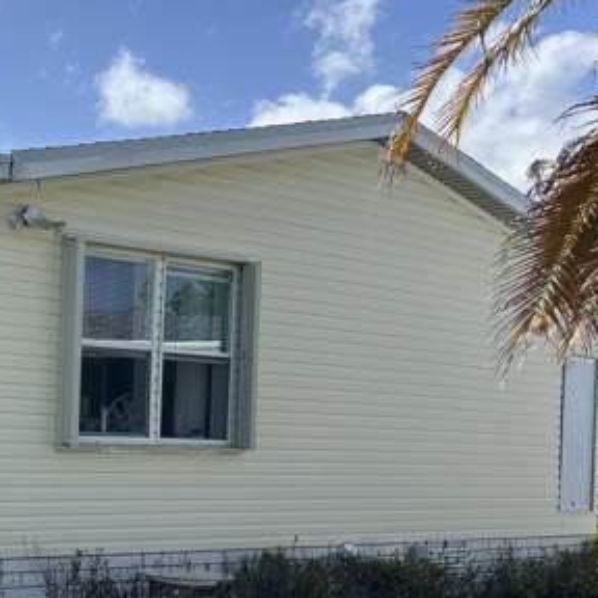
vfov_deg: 28.8
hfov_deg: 26.4
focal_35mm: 59
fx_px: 1153
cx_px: -87
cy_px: 407
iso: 80
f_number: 1.78
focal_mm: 6.86
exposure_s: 1/4016
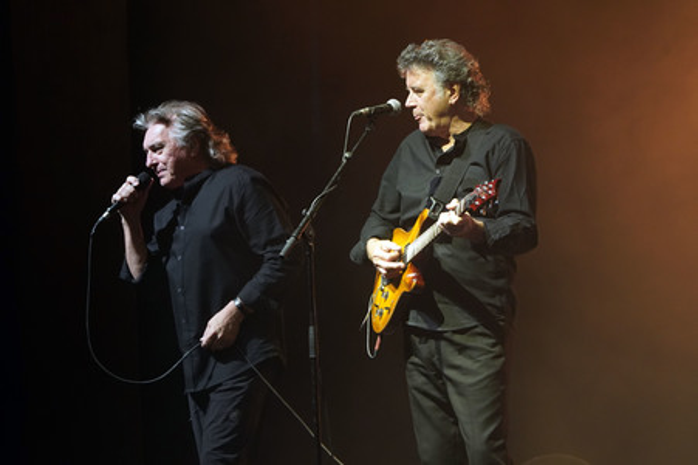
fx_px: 5464
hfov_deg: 7.3
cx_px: 349
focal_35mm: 282
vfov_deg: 4.9
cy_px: 232
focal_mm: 282
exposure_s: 1/50
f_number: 7.1
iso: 3200
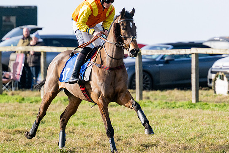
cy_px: 63
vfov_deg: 3.3
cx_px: 165
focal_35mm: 417
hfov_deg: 4.9
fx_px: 2652
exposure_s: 1/4000
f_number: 4
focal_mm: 185
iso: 400
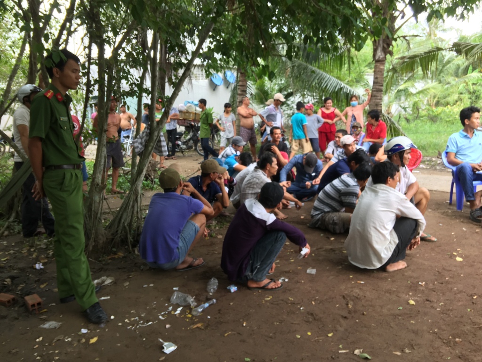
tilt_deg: -6.3
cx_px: 241
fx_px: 404
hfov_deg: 61.7
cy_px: 181
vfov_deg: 48.2
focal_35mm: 29
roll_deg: +1.5
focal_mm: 4.15
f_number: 2.2
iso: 32
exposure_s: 1/50
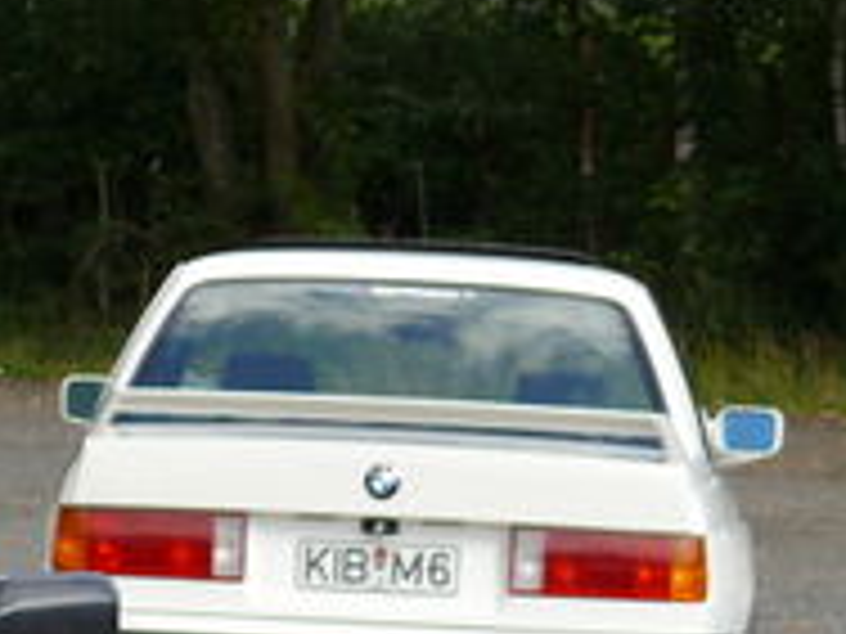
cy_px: 647
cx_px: -225
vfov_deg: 3.8
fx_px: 9580
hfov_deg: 5.0
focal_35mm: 392
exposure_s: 1/500
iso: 100
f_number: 3.6
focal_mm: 24.3
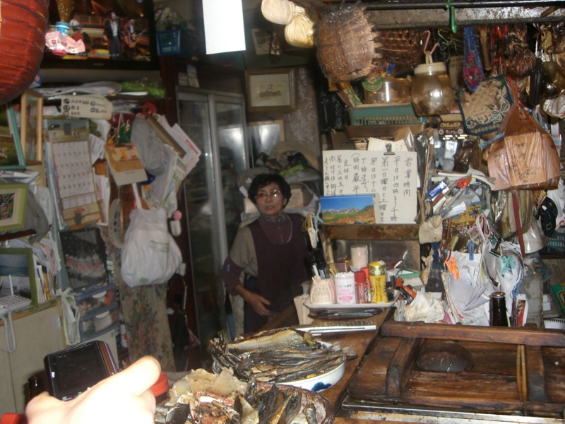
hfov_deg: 49.0
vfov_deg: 37.7
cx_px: 282
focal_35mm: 38
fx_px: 620
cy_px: 212
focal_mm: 6.2
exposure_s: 1/60
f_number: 2.7
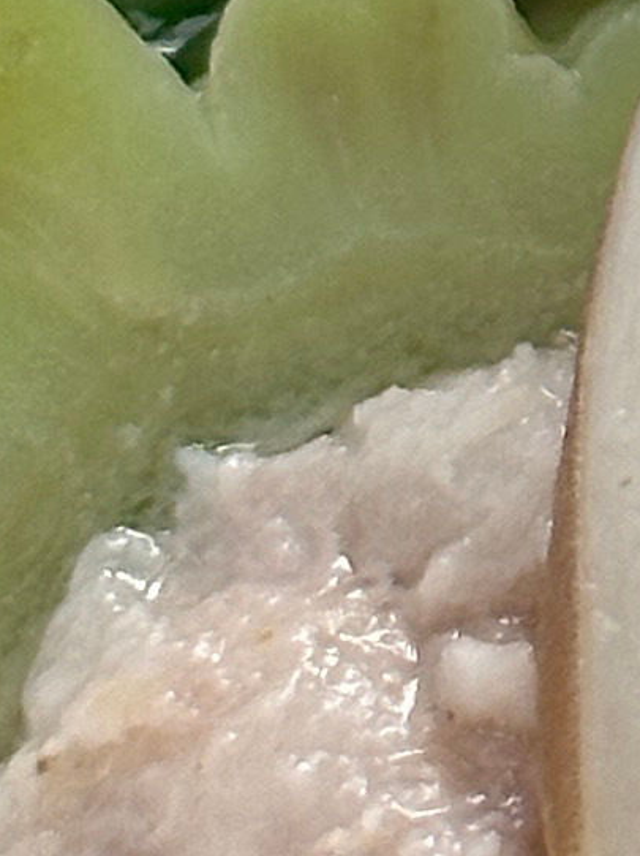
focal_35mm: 358
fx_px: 8836
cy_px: -1119
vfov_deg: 5.4
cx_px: 1819
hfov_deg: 4.0
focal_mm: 6.86
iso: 80
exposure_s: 1/50
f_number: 1.78
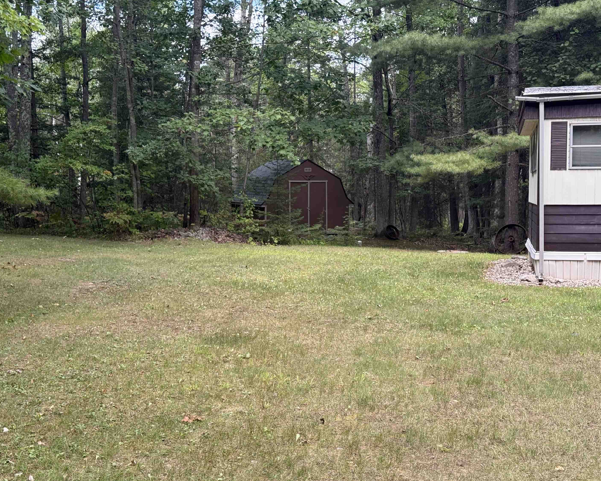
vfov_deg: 29.7
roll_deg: +1.1
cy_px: 245
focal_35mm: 51
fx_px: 907
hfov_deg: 36.6
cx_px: 311
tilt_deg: -3.9
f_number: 1.78
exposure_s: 1/327
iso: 64
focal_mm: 6.76
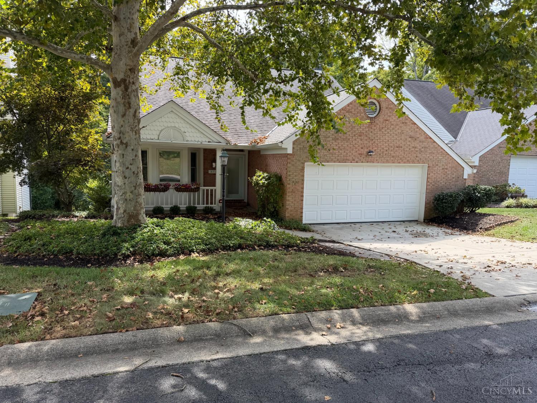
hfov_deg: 71.6
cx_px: 268
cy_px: 202
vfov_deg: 56.8
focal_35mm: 24
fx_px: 372
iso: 80
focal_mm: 6.76
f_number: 1.78
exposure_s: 1/757
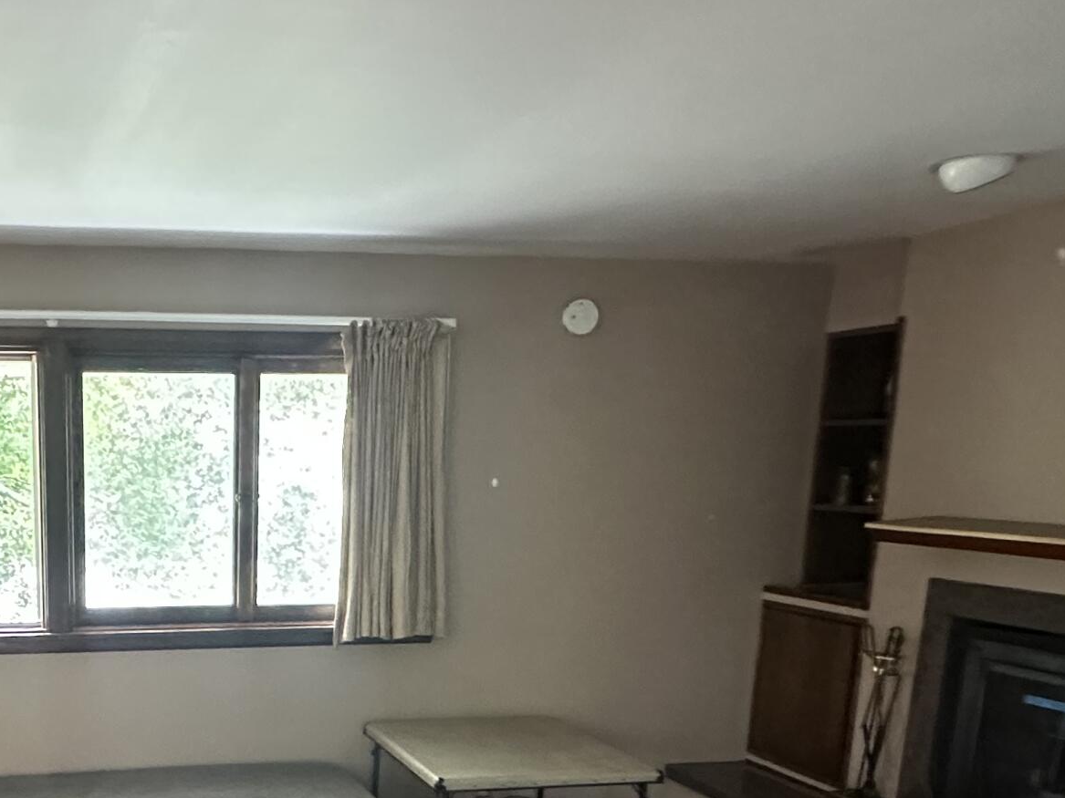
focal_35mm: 36
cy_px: 689
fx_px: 1107
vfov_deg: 37.5
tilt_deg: -13.0
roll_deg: -0.8
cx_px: 168
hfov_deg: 47.6
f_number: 2.2
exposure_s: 1/60
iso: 1250
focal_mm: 2.22
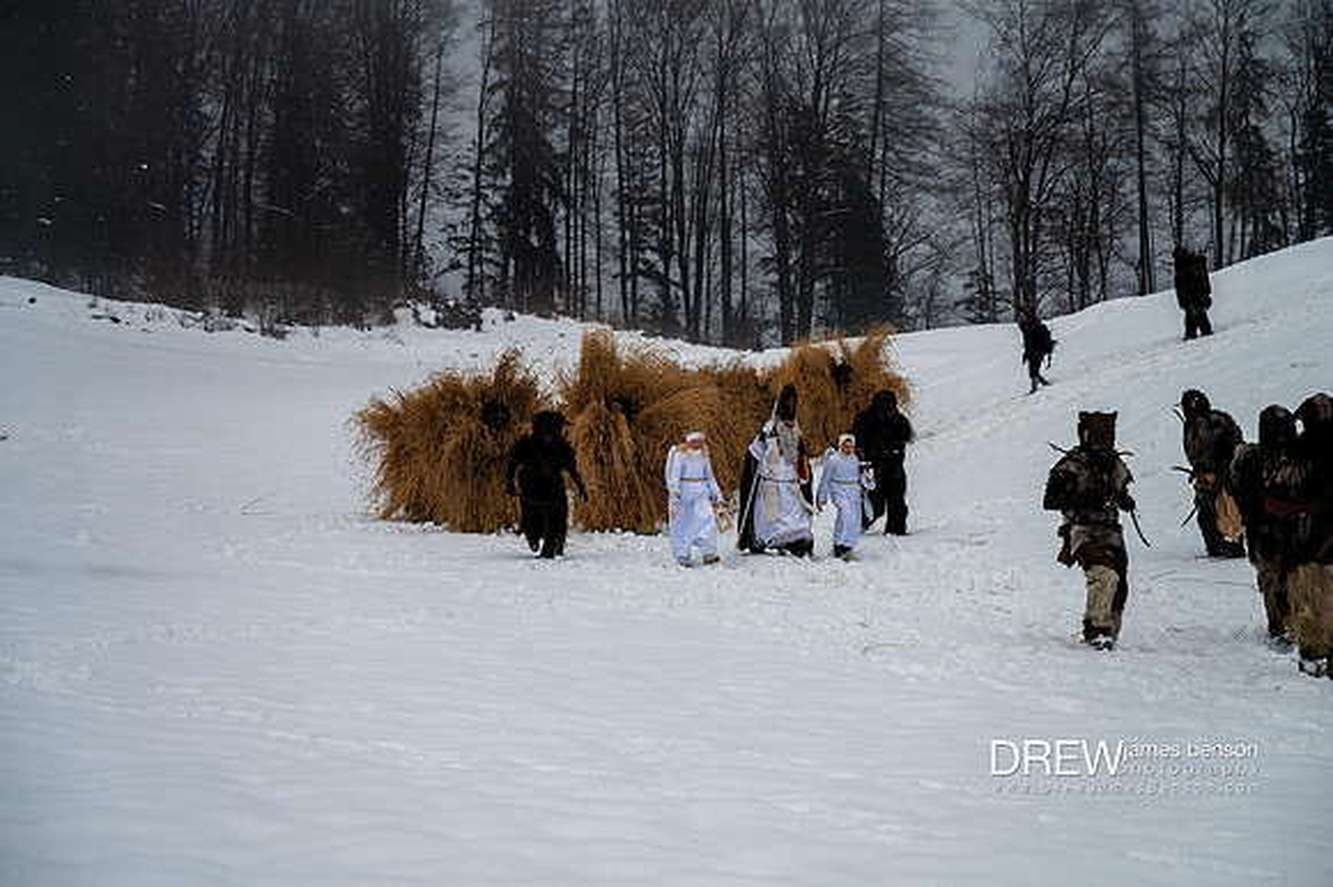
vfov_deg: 19.4
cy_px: 444
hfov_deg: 28.9
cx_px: 666
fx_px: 2590
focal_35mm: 70
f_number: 3.5
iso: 400
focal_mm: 70
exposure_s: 1/1000
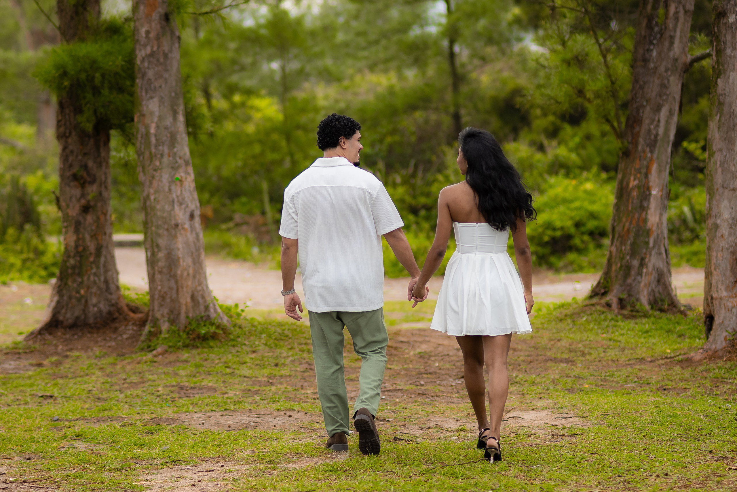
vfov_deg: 10.8
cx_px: 368
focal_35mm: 128
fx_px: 2610
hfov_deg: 16.1
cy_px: 246
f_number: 2.2
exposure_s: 1/640
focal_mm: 85
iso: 200
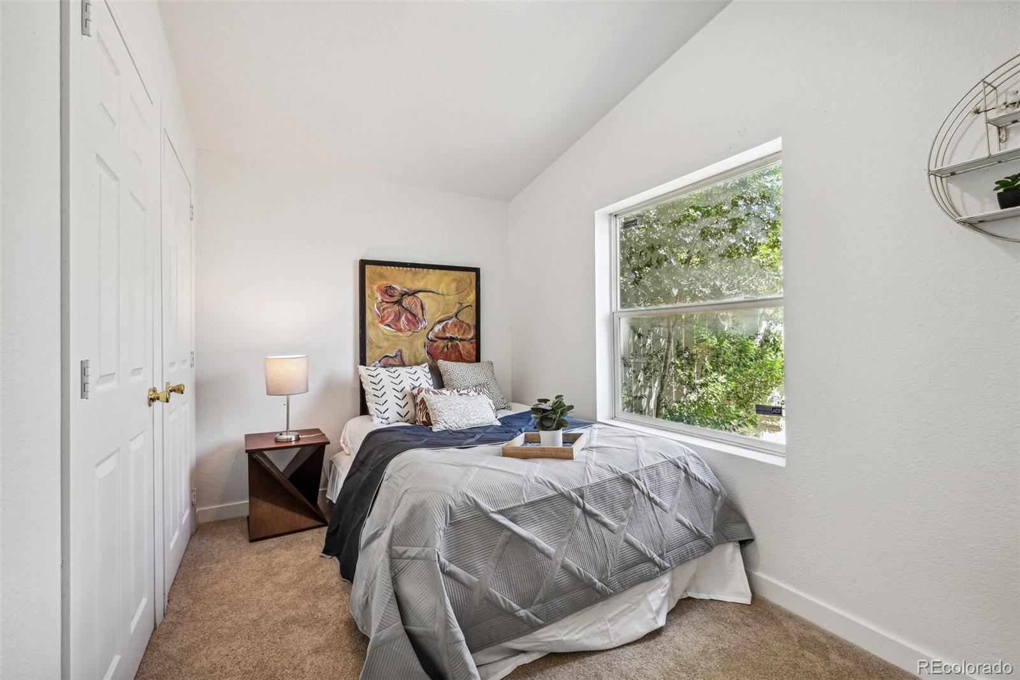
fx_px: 425
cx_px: 510
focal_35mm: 15
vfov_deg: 77.3
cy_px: 340
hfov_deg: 100.4
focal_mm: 15
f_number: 11
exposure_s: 1/13
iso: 400
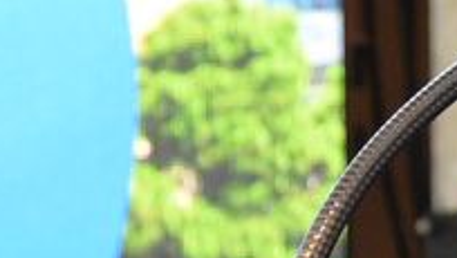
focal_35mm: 509
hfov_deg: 4.2
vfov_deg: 2.4
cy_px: 293
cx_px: 703
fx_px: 6171
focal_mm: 62
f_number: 4
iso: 3200
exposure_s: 1/160
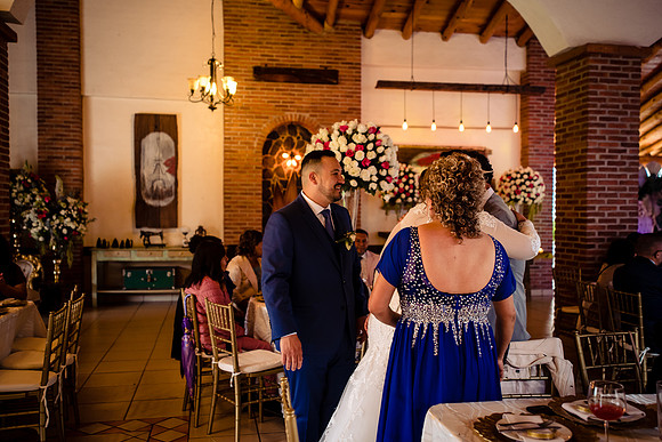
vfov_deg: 37.9
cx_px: 331
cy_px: 221
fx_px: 644
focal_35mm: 35
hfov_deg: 54.4
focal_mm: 35
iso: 1250
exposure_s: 1/125
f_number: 2.8
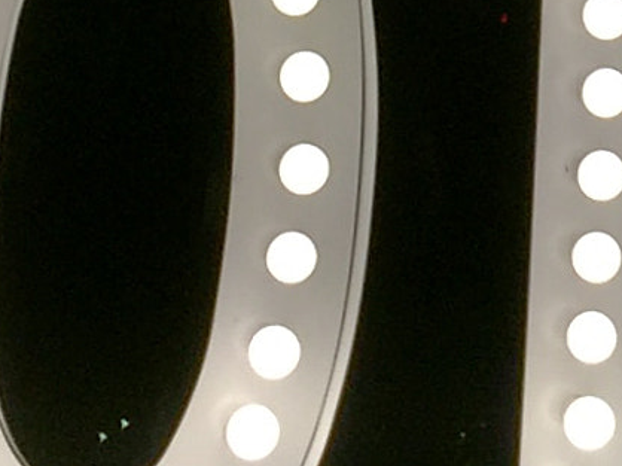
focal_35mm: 111
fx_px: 1993
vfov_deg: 13.3
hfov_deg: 17.7
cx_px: 275
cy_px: 168
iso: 32
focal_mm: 4.15
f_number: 2.2
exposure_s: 1/269
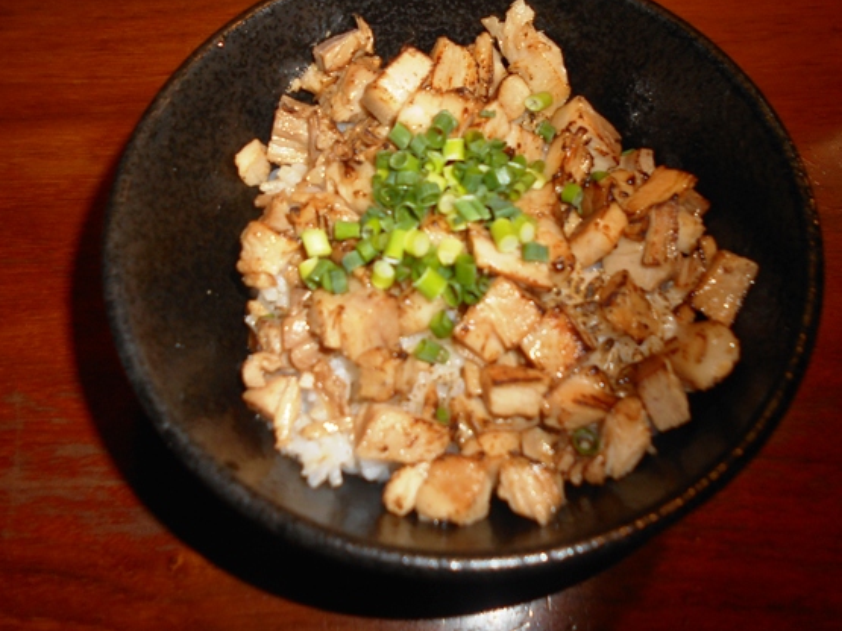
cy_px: 302
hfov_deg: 60.0
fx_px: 730
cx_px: 437
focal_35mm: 30
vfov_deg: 46.8
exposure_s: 1/25
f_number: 3.2
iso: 80
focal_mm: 4.6
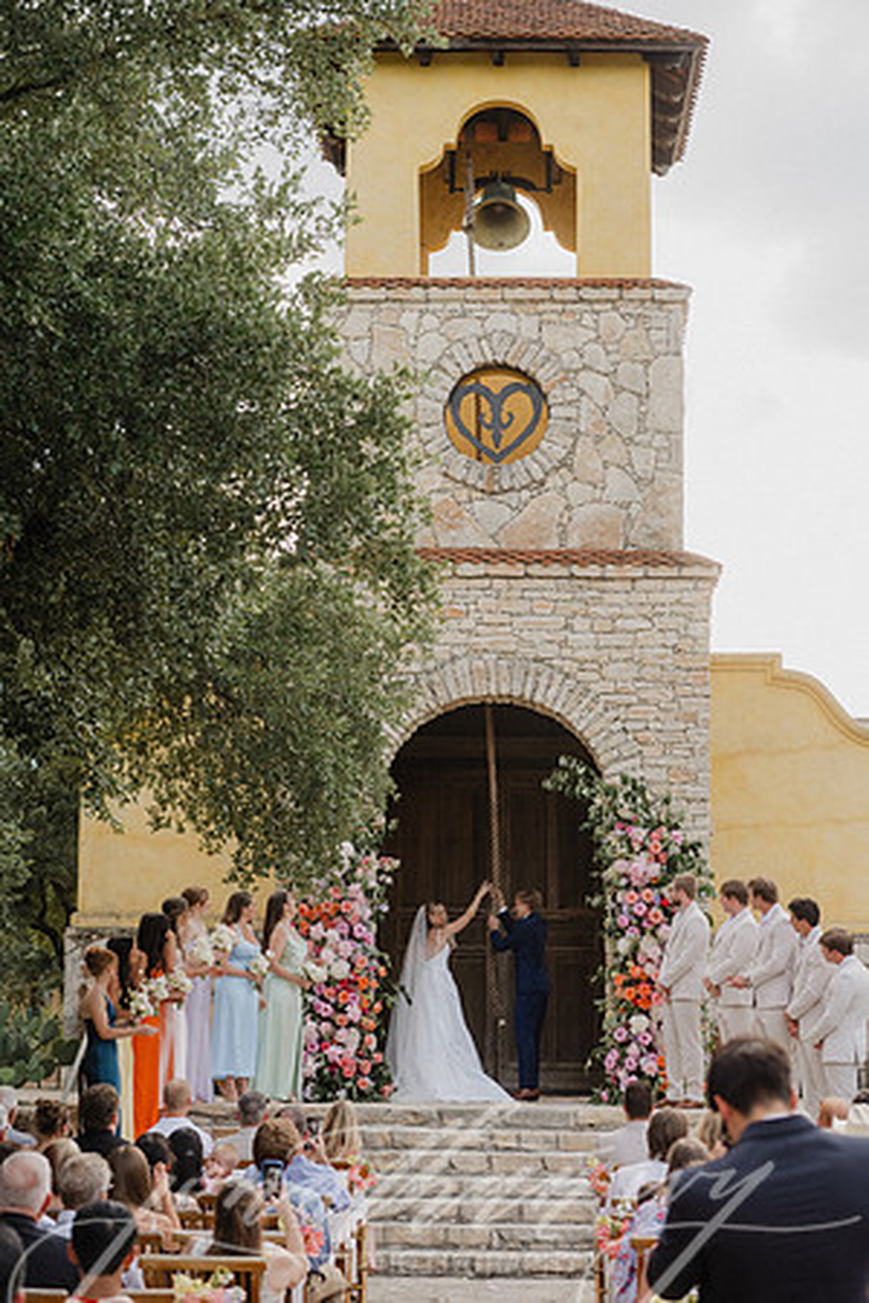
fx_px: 2534
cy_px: 652
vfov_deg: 28.8
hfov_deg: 19.5
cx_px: 434
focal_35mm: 70
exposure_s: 1/1000
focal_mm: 70
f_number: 4.5
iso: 320
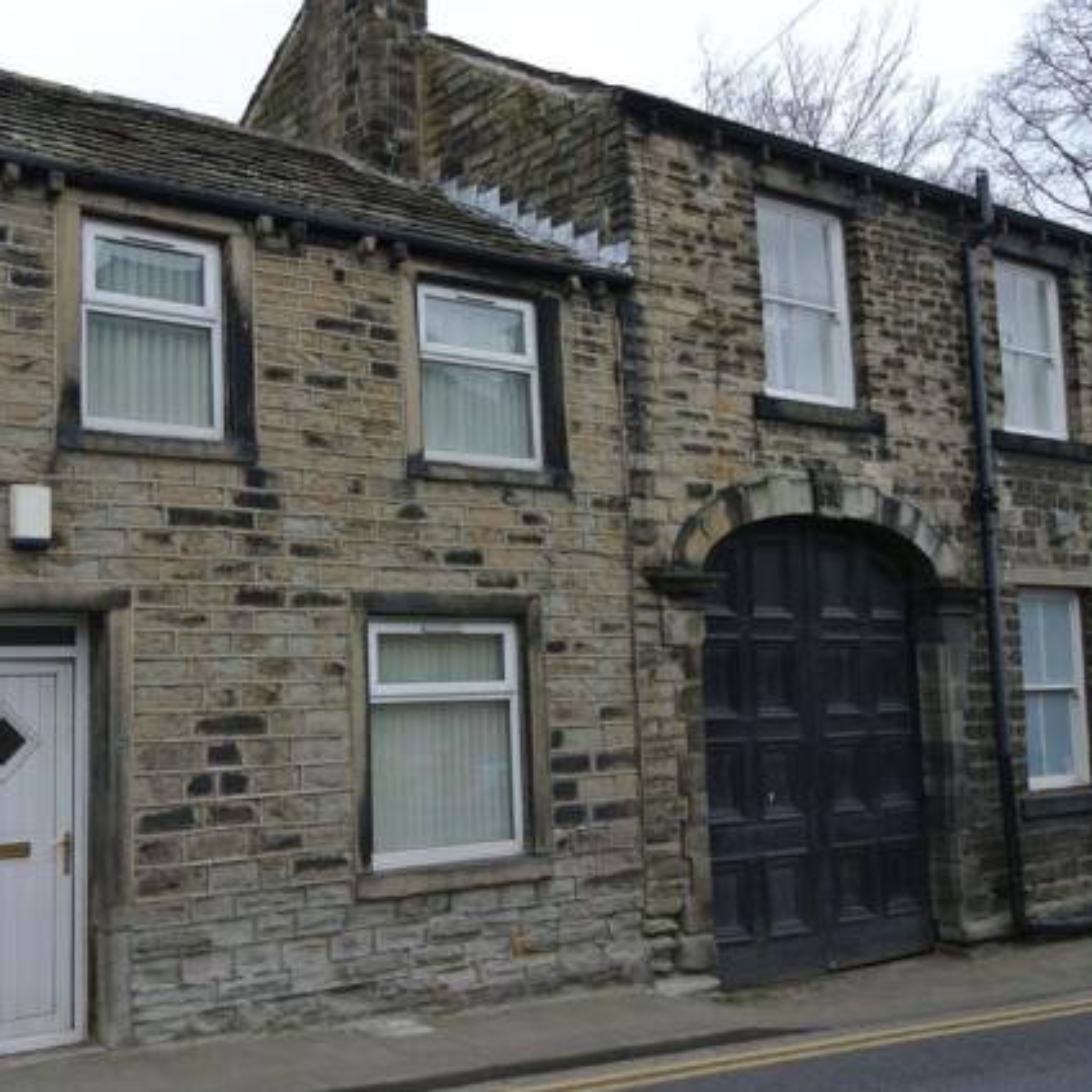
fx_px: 1356
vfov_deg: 43.9
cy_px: 534
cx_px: 403
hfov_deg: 43.5
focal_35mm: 38
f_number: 5
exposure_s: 1/100
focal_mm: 11.1
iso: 200
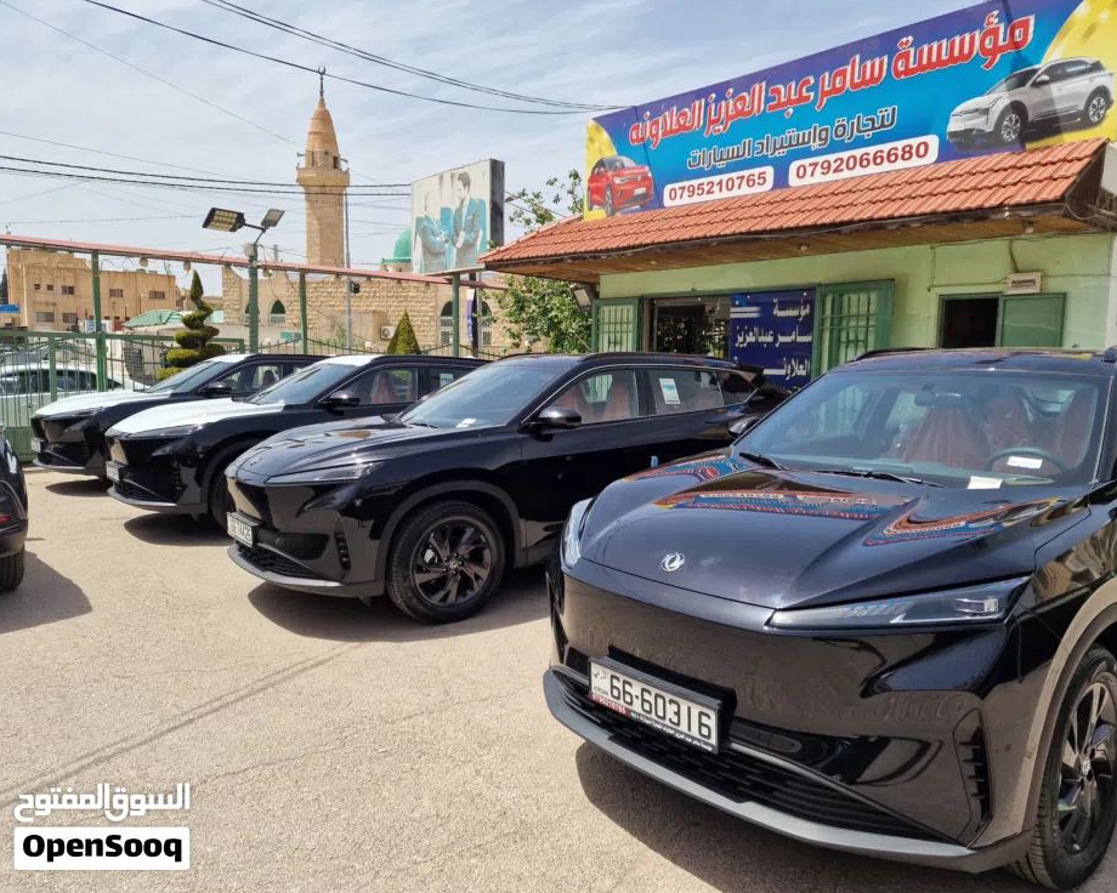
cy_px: 433
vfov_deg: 56.8
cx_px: 606
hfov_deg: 68.0
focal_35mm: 25
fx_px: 826
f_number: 1.8
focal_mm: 6.4
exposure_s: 1/1092
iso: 50
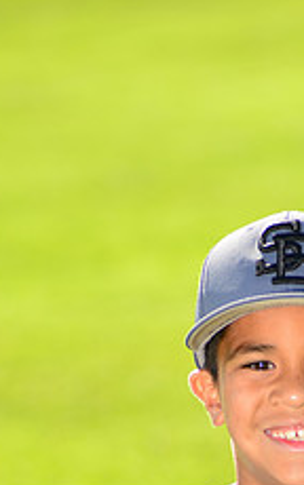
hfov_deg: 3.2
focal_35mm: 412
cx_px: 292
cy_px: 517
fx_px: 5455
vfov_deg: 5.1
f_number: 5
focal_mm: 160
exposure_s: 1/250
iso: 100
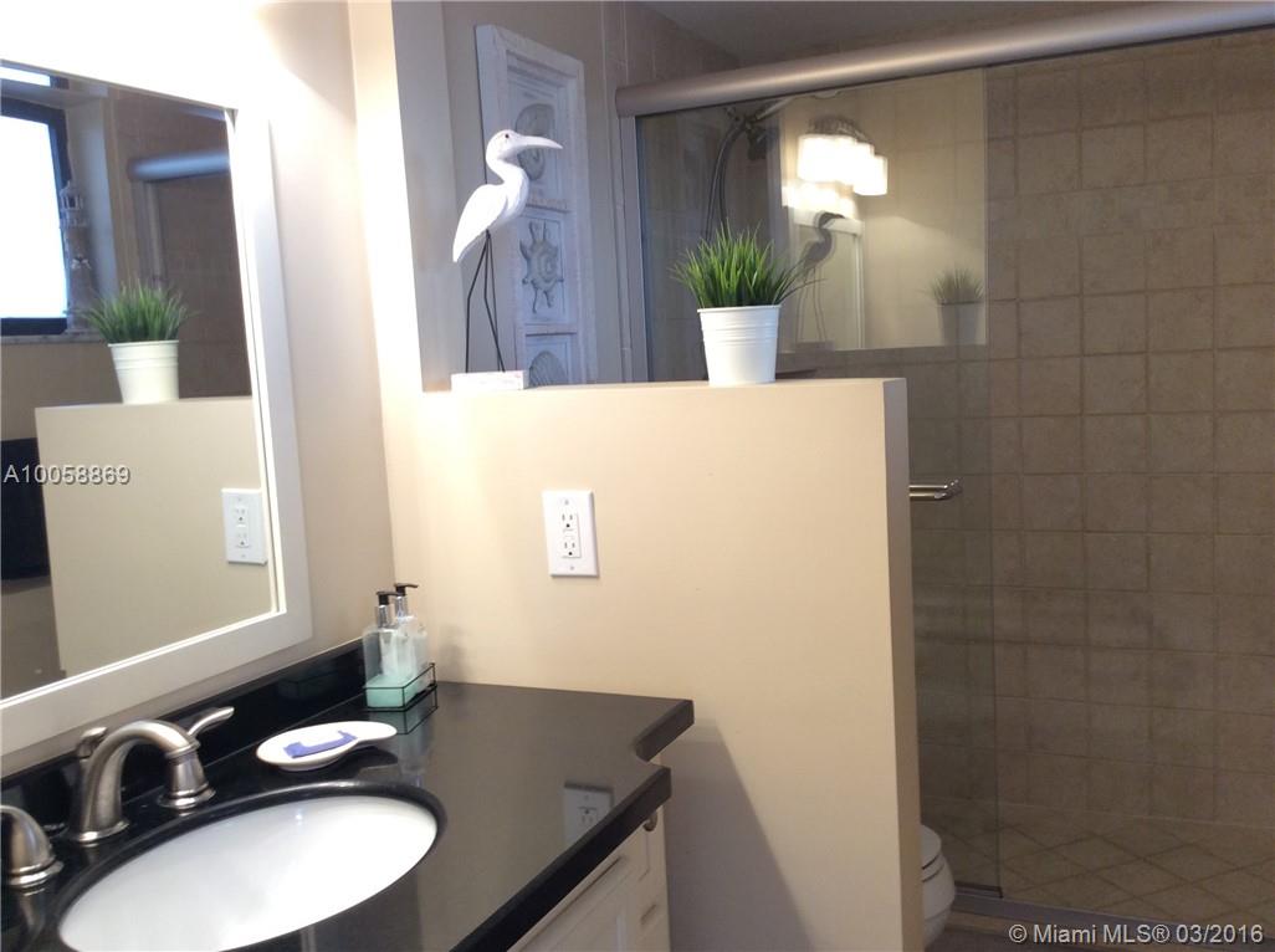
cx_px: 638
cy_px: 476
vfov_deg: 44.0
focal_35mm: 32
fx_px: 1177
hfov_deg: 56.9
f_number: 2.4
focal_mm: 3.3
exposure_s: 1/24
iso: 64
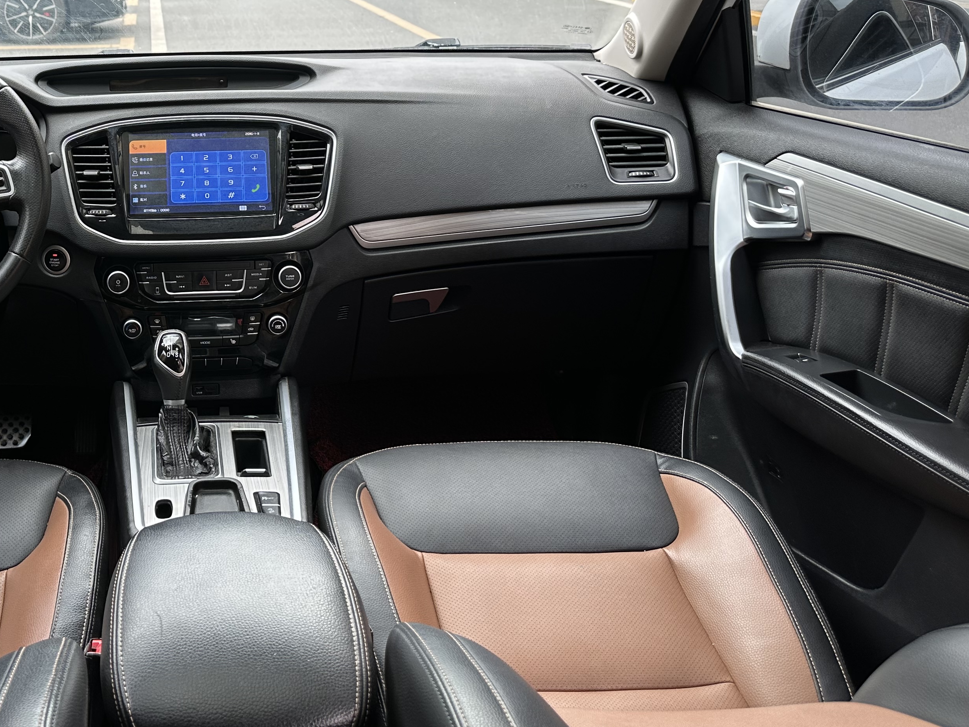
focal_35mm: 39
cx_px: 189
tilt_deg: -13.3
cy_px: 164
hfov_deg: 45.4
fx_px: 1092
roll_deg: +0.8
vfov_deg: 35.8
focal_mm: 6.86
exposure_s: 1/121
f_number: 1.78
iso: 80
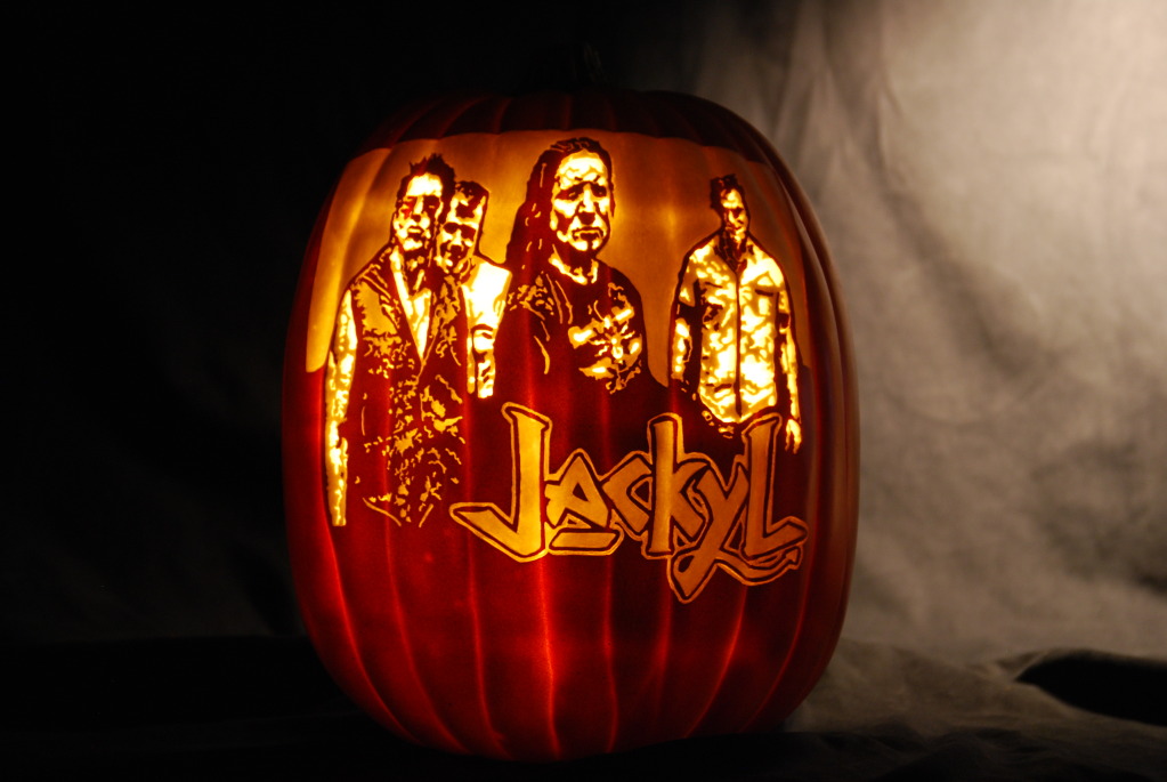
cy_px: 391
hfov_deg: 24.6
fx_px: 2678
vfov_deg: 16.6
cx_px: 584
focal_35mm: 82
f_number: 4.5
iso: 400
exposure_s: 1/10
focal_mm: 55
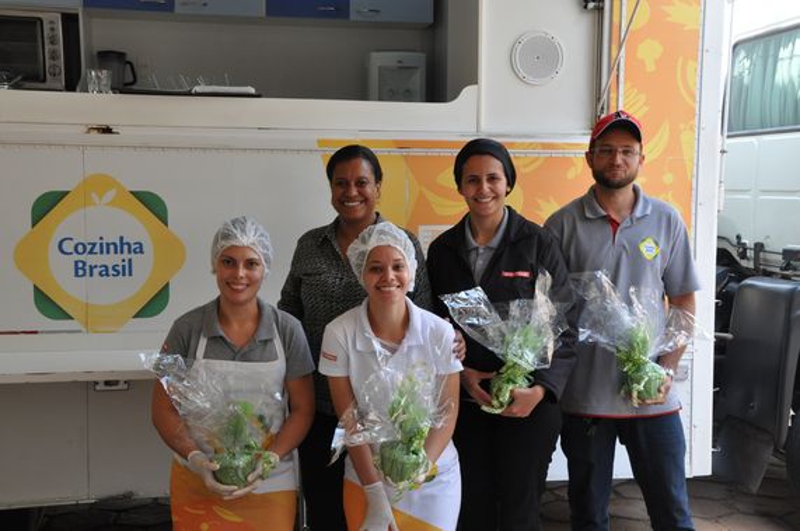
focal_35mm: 48
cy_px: 266
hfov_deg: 41.2
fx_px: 1065
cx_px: 400
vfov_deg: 28.0
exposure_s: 1/160
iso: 1000
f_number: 13
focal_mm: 32
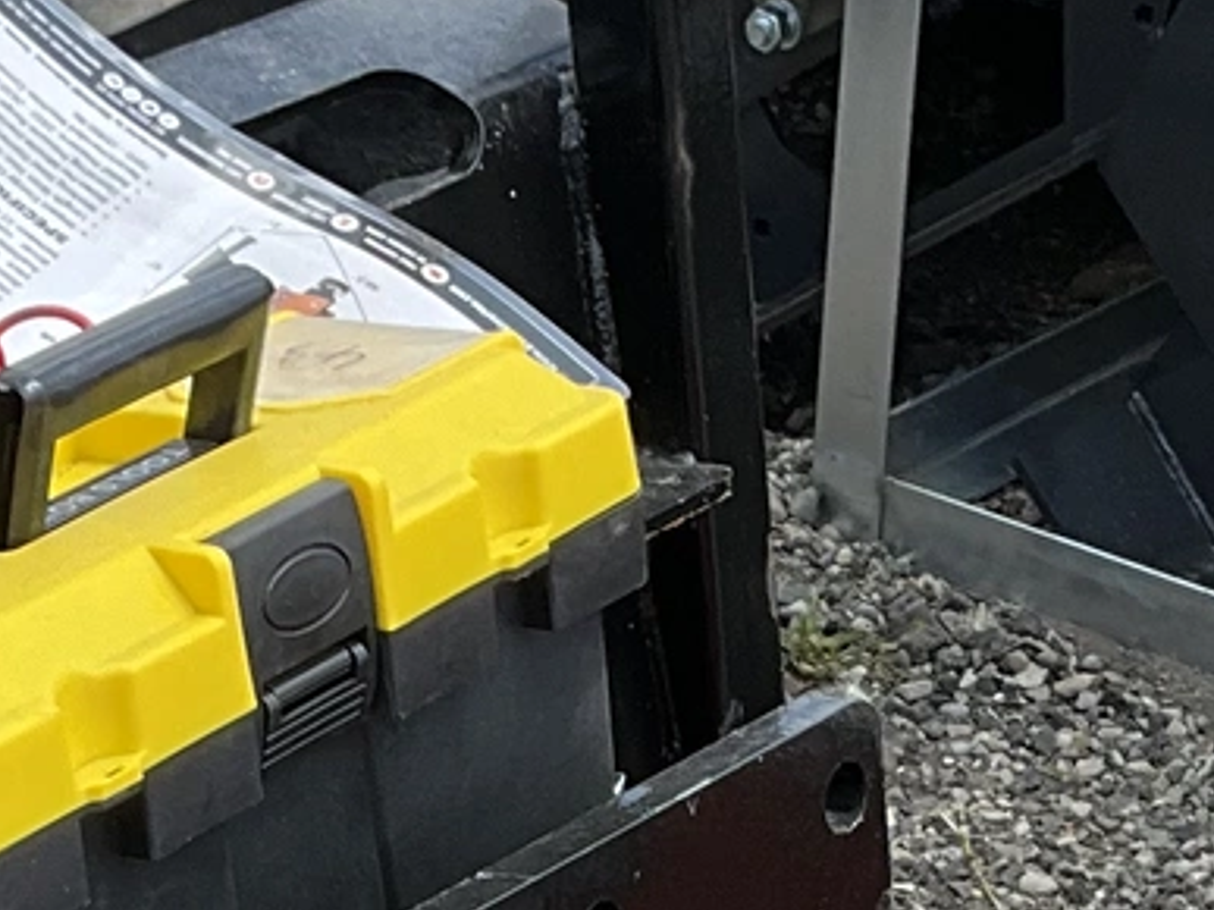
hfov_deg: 13.2
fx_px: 5259
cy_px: 1644
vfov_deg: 9.4
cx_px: 423
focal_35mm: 150
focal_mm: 3
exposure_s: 1/700
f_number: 1.8
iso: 25
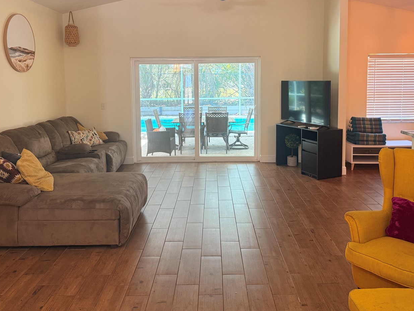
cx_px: 209
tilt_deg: -3.9
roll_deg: +0.0
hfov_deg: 58.4
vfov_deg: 45.0
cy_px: 112
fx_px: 371
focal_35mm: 31
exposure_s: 1/120
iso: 250
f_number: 1.78
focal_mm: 6.76
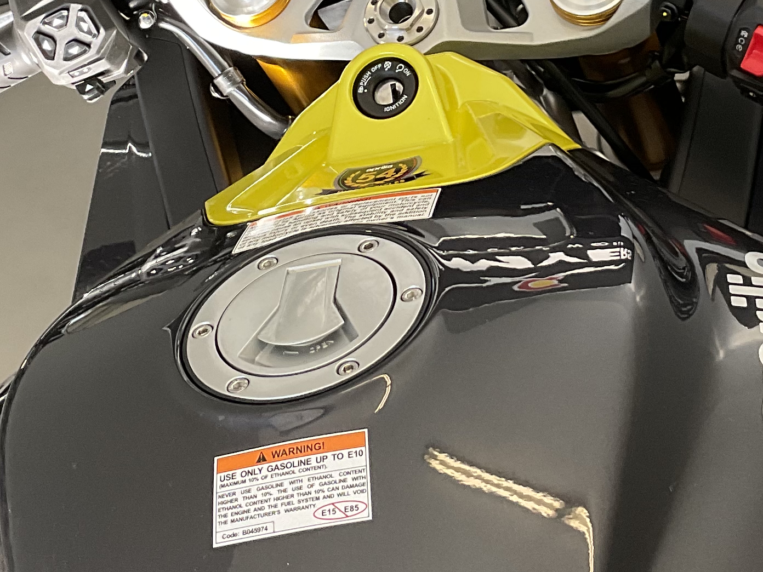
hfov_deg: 23.3
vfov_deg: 17.3
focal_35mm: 84
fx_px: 1852
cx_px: 412
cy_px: 67
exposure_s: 1/122
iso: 50
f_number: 1.8
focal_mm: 3
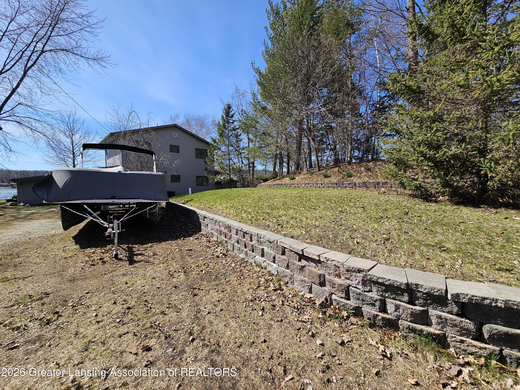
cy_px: 195
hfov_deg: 106.2
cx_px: 260
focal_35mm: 13
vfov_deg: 89.9
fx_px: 195
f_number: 2.2
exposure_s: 1/1686
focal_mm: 2.2
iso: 50
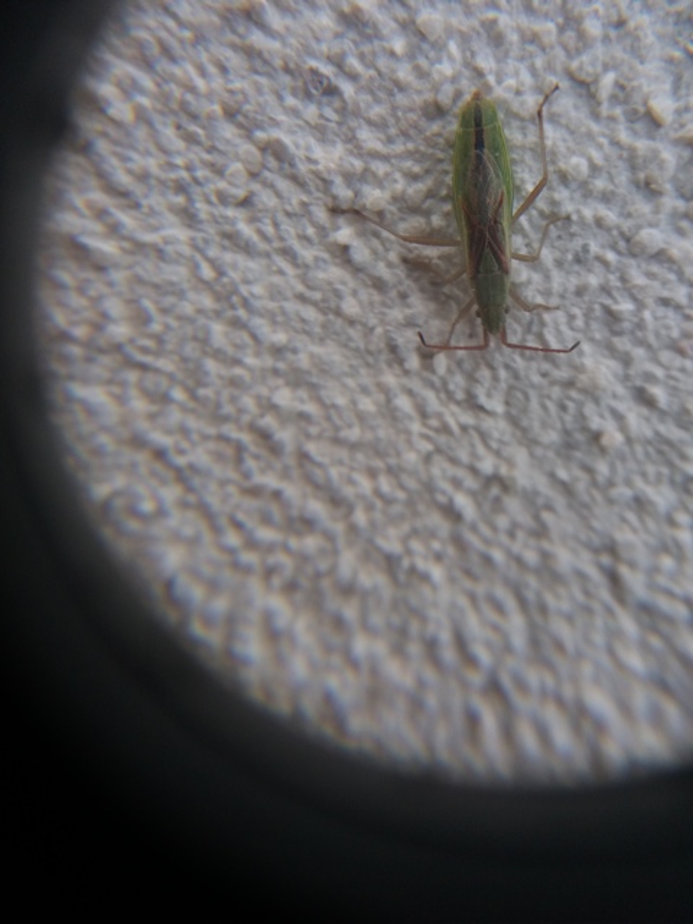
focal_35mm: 28
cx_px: 346
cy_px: 462
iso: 64
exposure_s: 1/140
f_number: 1.9
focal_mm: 3.7
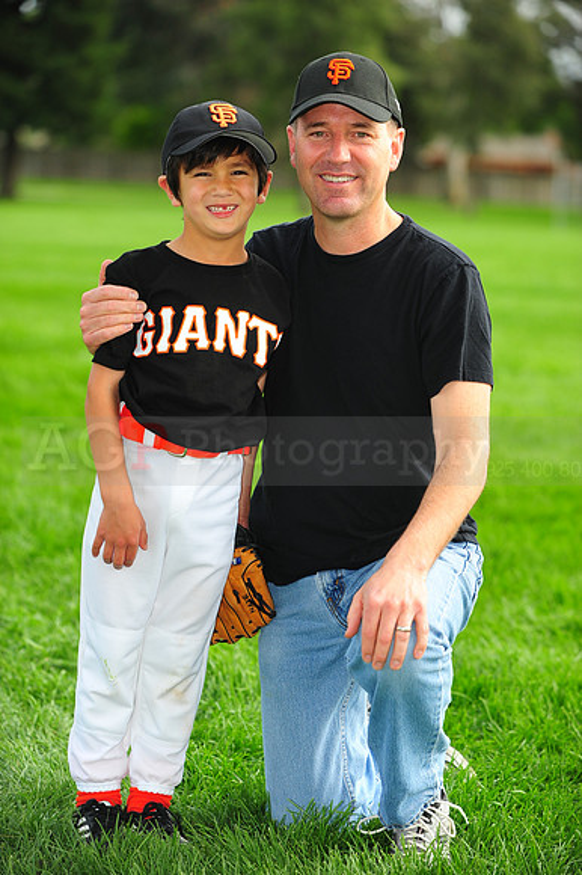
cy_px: 438
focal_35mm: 105
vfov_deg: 19.5
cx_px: 291
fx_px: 2549
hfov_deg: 13.0
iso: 400
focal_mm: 105
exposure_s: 1/1250
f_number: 4
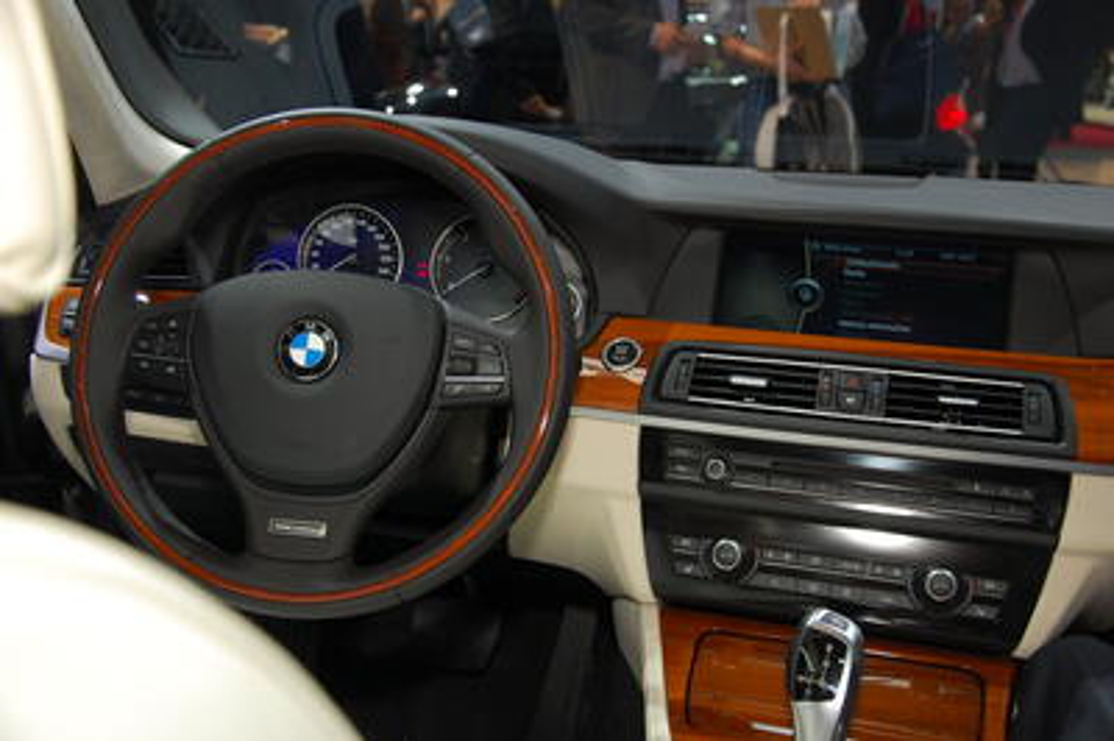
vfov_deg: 31.8
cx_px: 557
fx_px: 1299
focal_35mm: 42
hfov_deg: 46.4
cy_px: 370
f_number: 4.2
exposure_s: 1/60
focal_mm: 28
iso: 200
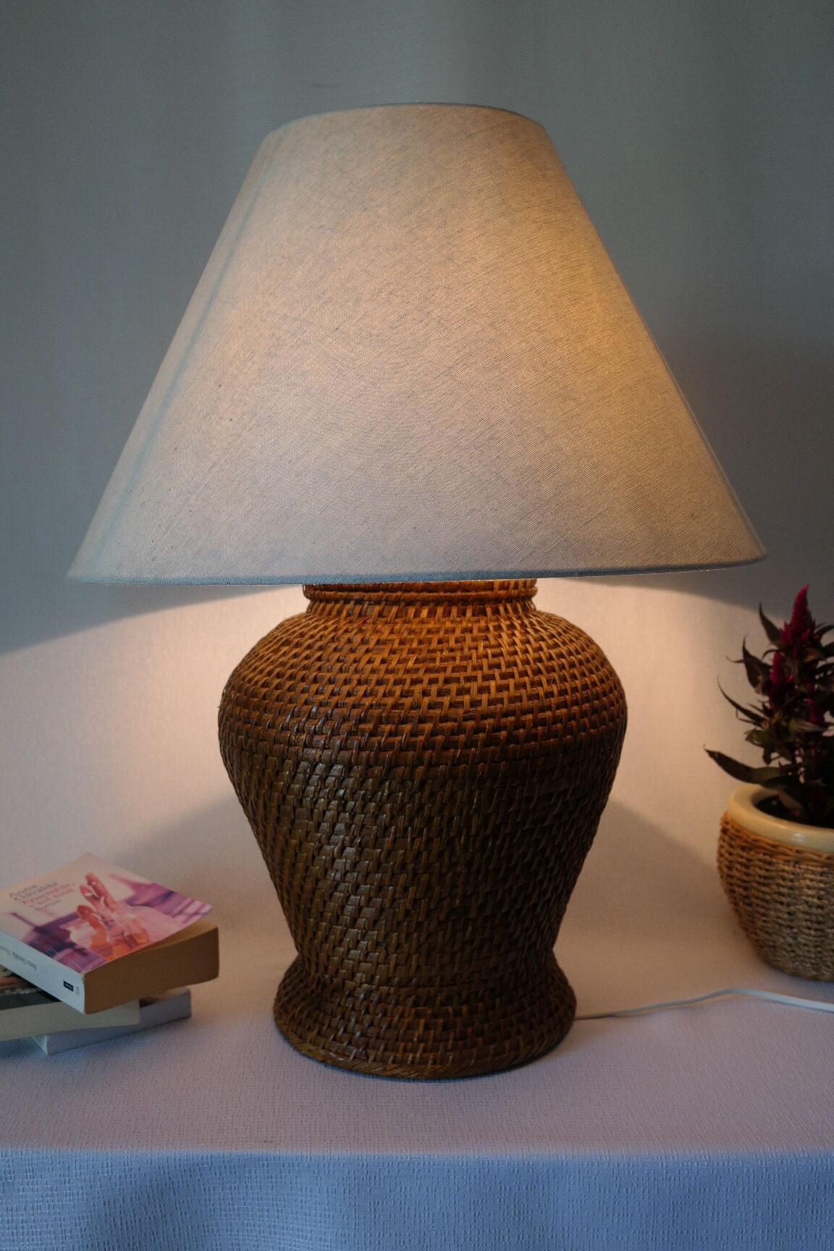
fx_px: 1251
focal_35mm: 36
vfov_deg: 53.1
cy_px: 626
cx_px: 417
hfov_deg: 36.9
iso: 400
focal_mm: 24
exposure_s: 1/50
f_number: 4
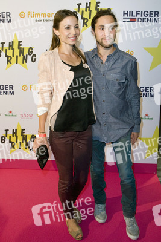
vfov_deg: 60.3
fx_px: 208
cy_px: 121
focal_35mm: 31
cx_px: 80
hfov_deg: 42.4
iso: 1600
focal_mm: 31
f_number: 4.5
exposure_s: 1/200
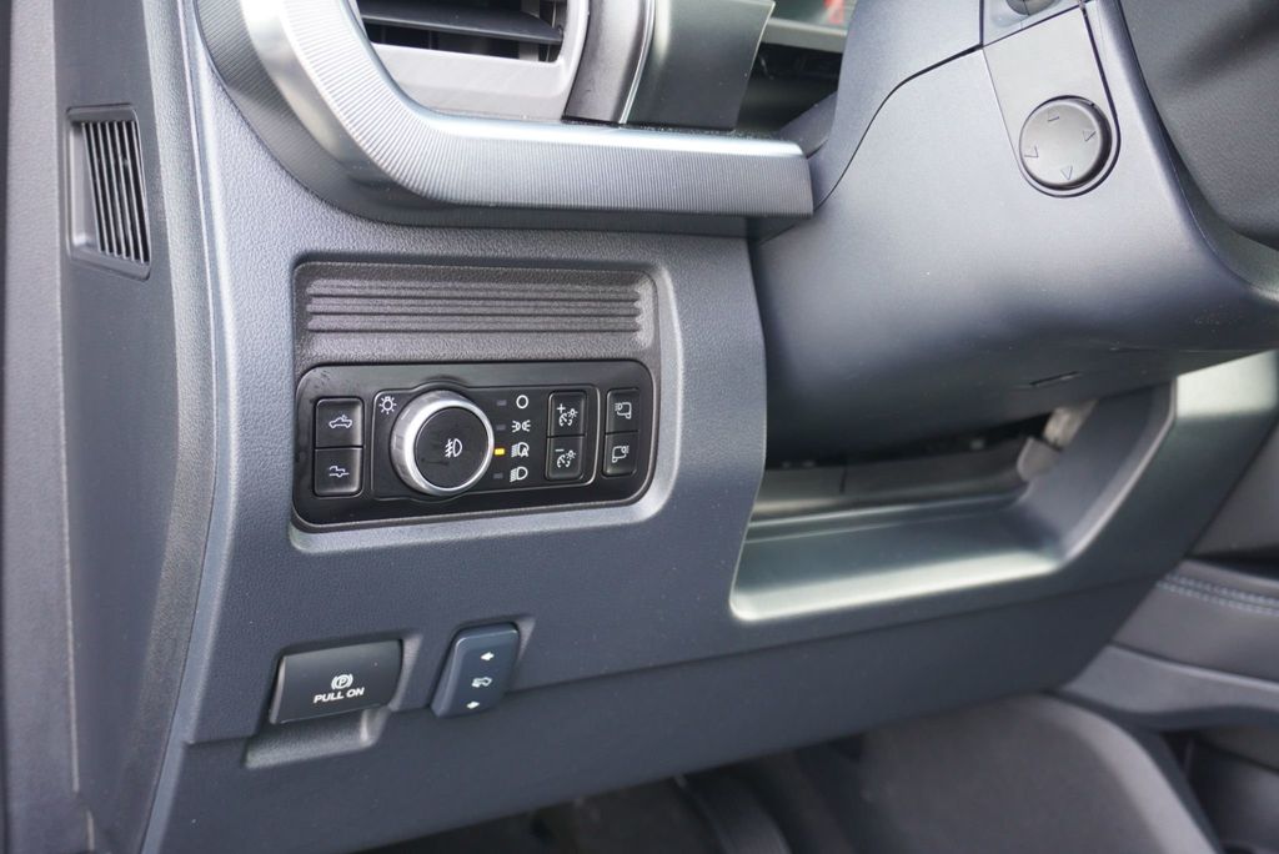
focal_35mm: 38
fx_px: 1333
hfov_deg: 51.3
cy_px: 427
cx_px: 640
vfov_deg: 35.5
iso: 640
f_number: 4.5
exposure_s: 1/60
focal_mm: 25
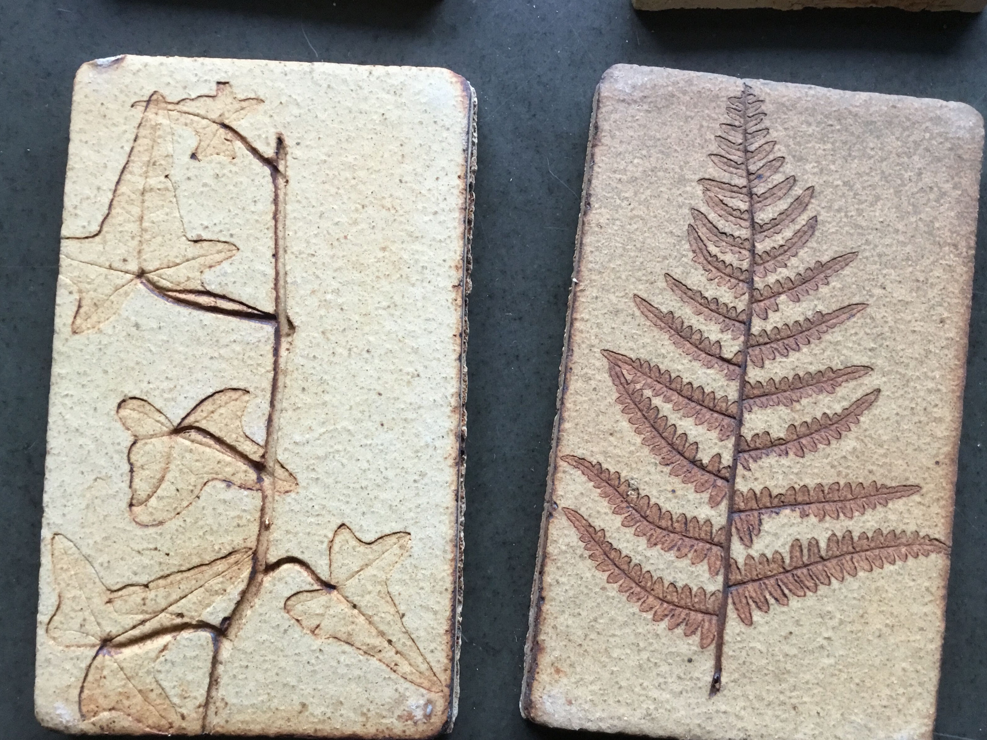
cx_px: 497
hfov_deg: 56.8
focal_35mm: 32
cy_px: 375
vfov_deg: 44.2
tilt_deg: -85.5
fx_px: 912
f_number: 2.4
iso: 125
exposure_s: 1/33
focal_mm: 3.3
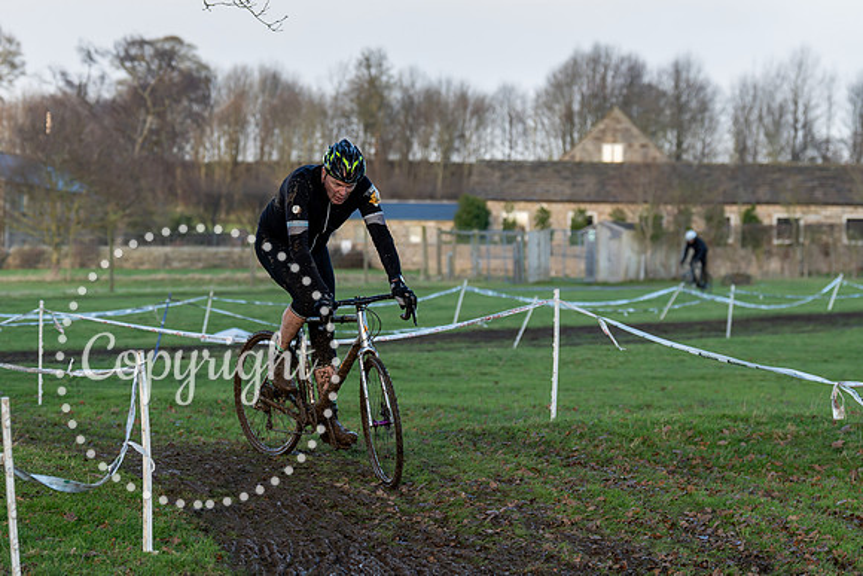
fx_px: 3053
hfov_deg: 16.1
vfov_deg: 10.8
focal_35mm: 127
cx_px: 285
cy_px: 190
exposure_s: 1/500
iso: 250
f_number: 3.5
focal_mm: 95
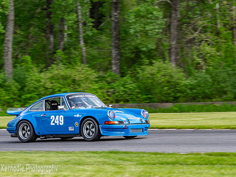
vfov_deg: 7.4
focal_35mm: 200
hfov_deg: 9.9
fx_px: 1364
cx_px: 118
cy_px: 88
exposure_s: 1/400
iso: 400
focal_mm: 100
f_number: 6.3
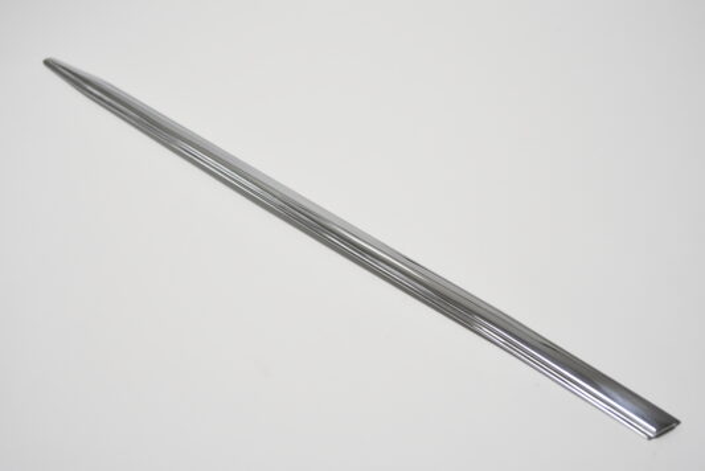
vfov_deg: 30.9
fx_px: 852
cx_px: 352
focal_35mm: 44
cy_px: 236
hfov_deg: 44.9
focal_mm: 29
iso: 320
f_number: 2.8
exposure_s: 1/100
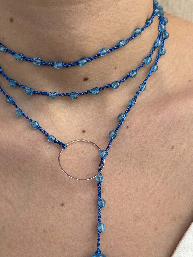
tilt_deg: -13.2
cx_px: 96
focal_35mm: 48
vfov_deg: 39.7
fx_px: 357
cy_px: 128
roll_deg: +1.1
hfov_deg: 30.3
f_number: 1.78
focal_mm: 6.76
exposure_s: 1/1524
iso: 64
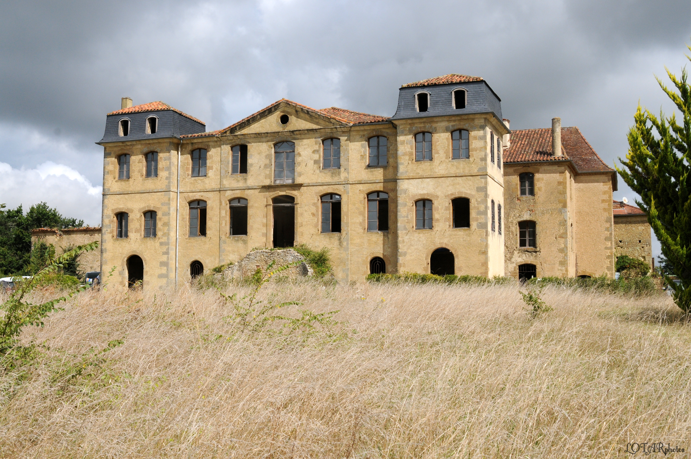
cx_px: 346
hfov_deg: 41.2
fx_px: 920
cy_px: 230
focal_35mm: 48
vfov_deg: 28.0
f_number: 11
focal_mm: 32
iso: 400
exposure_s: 1/1000
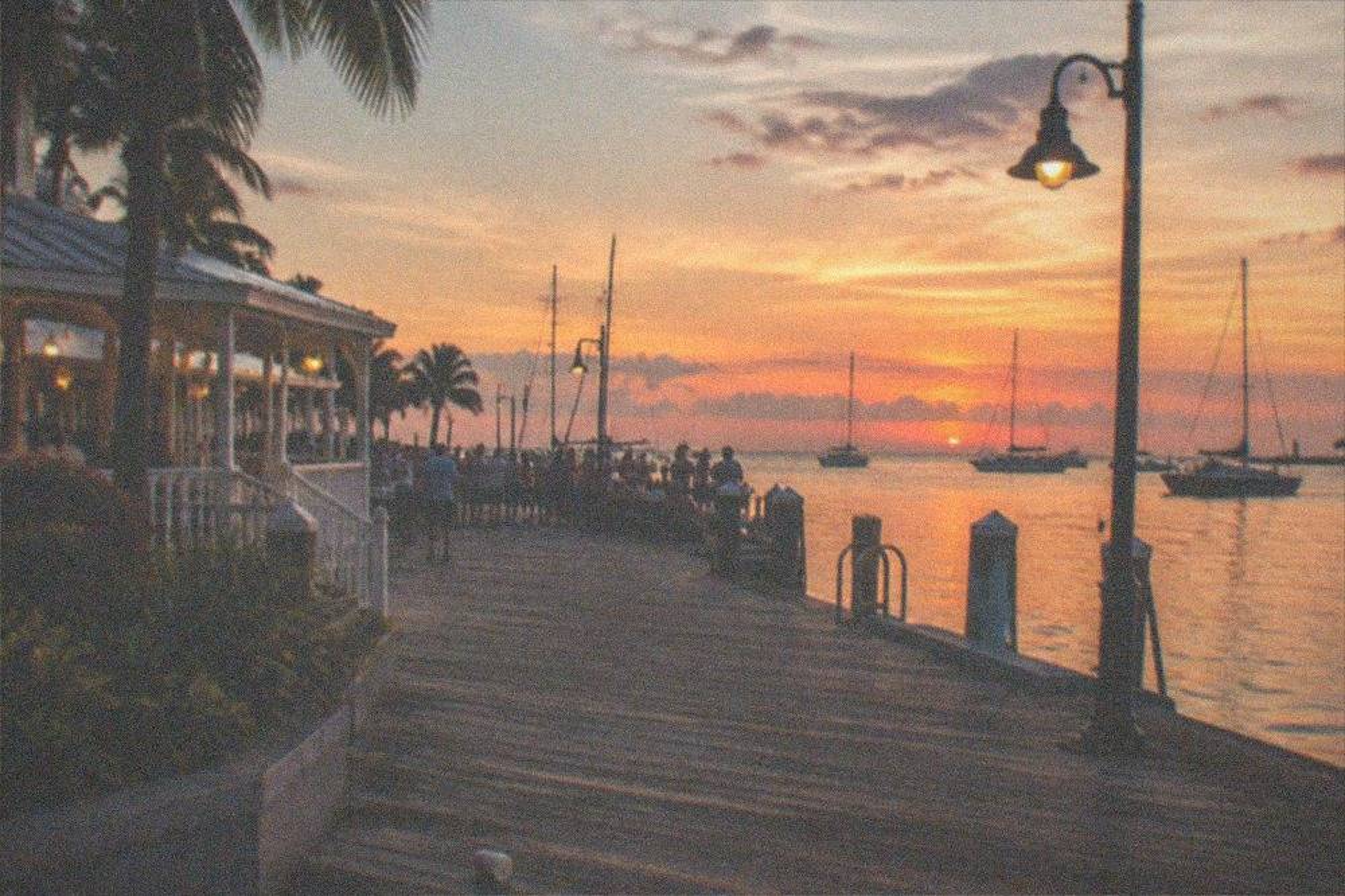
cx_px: 672
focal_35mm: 35
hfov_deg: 54.5
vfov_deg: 37.8
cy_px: 448
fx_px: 1307
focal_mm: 35
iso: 4000
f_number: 8
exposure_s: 1/25
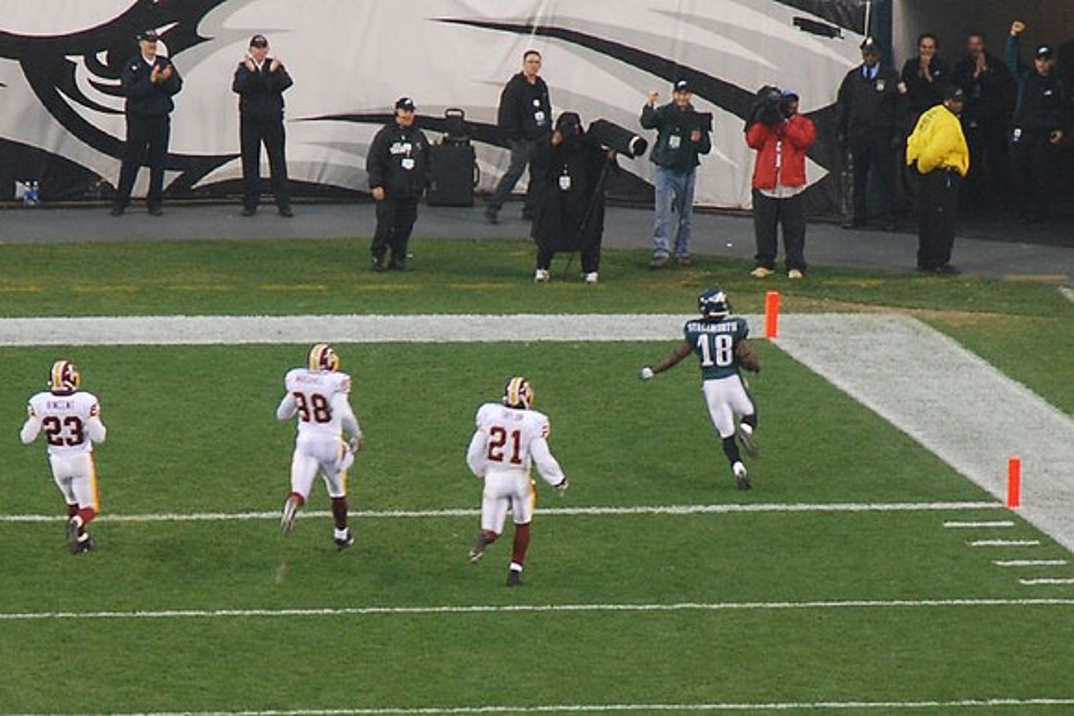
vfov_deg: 6.8
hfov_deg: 10.2
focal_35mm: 202
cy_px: 358
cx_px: 537
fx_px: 6042
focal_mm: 135
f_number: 5.6
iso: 400
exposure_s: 1/80
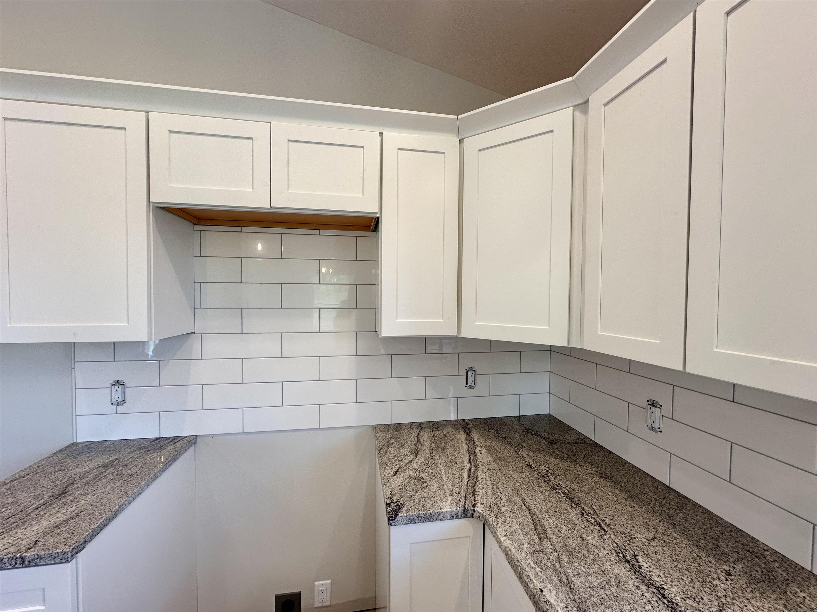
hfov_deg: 102.1
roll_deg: -0.7
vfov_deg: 85.7
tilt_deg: -1.7
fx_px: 330
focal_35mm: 14
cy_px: 306
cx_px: 408
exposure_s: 1/120
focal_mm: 2.22
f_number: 2.2
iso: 80
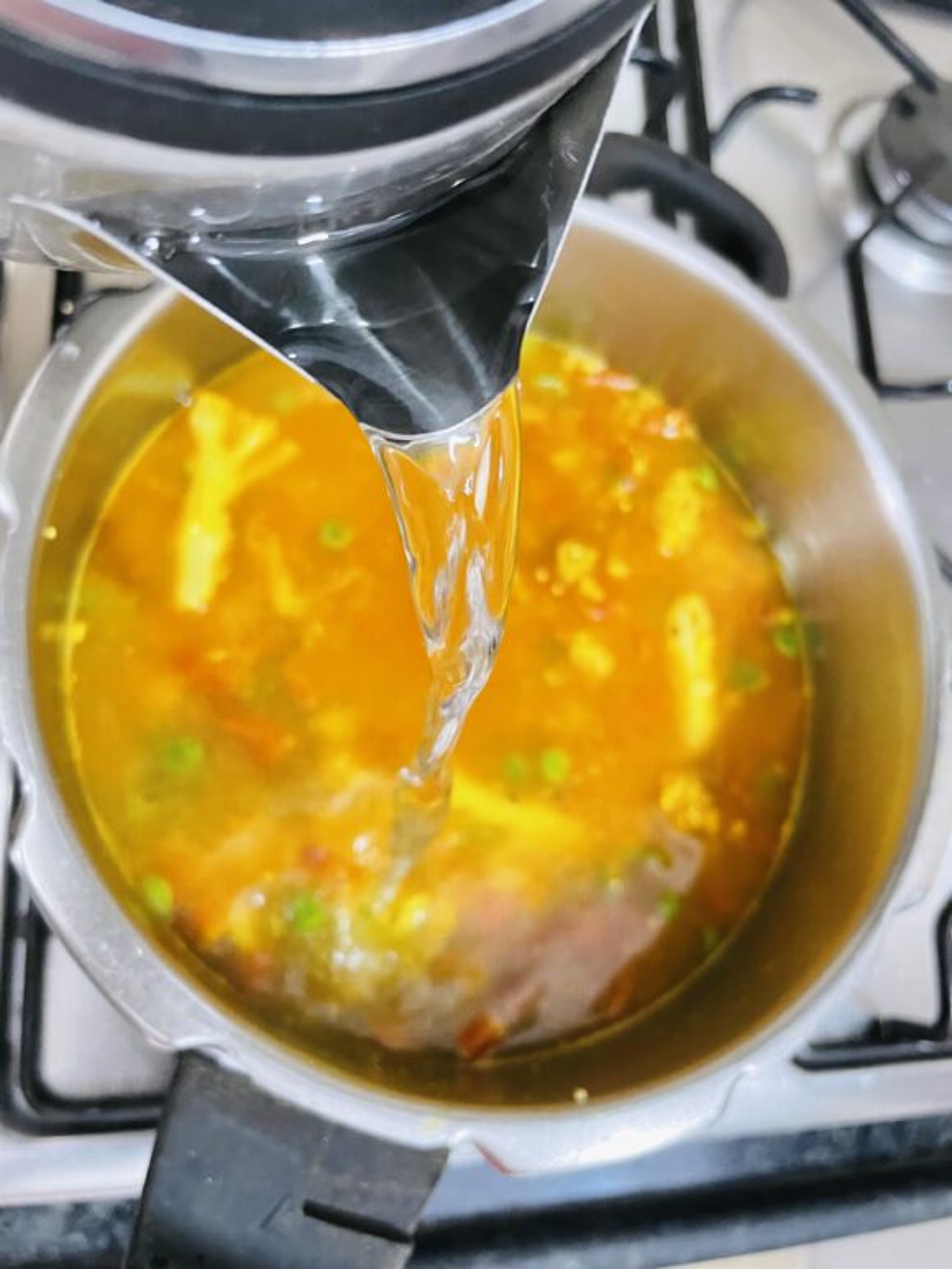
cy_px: 634
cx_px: 476
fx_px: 953
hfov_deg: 53.1
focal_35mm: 26
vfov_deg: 67.3
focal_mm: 4.2
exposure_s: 1/33
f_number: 1.6
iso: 400
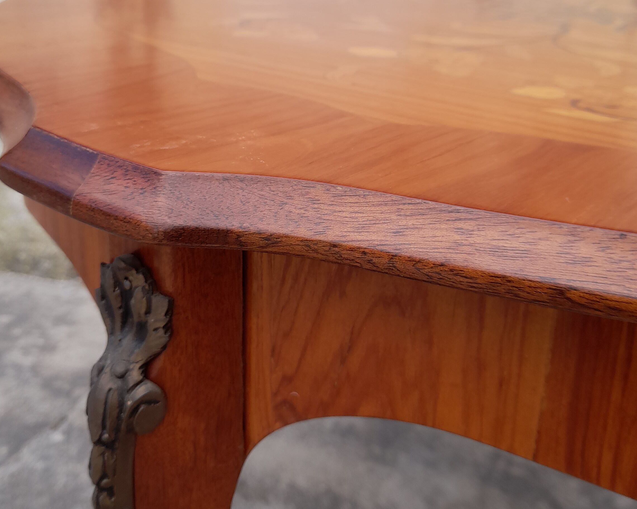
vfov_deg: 34.7
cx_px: 303
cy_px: 183
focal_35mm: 43
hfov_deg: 42.9
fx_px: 811
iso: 20
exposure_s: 1/117
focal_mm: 4.6
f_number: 2
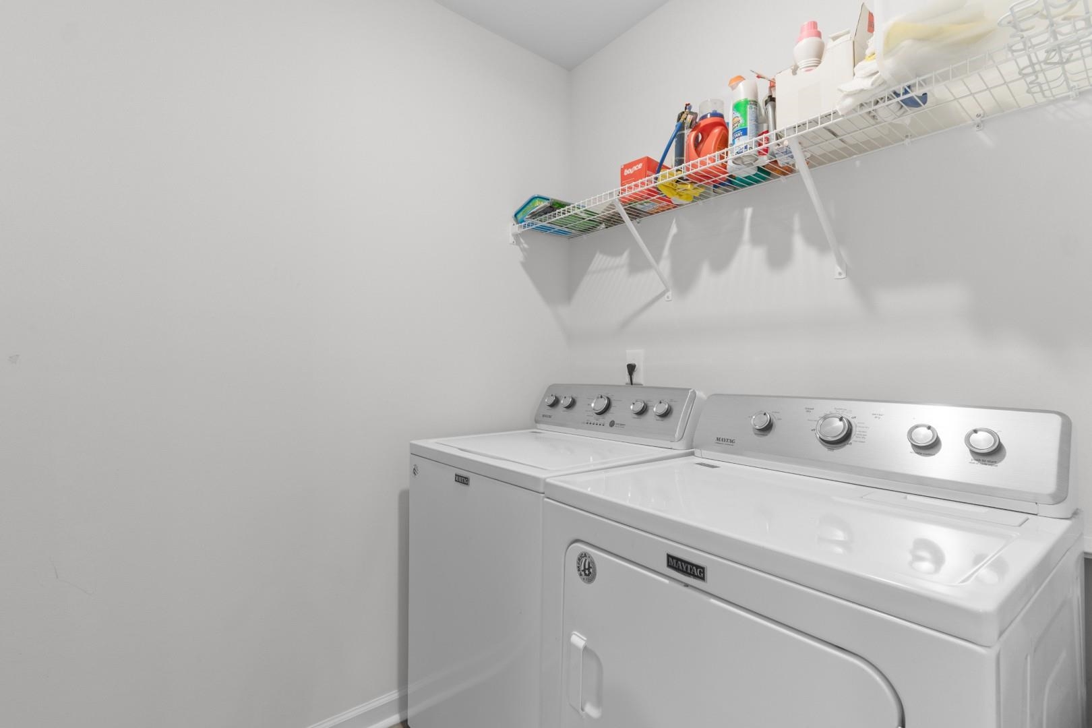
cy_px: 364
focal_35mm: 15
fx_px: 455
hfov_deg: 100.4
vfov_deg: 77.3
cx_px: 546
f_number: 5
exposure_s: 1/2
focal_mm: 10
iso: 100
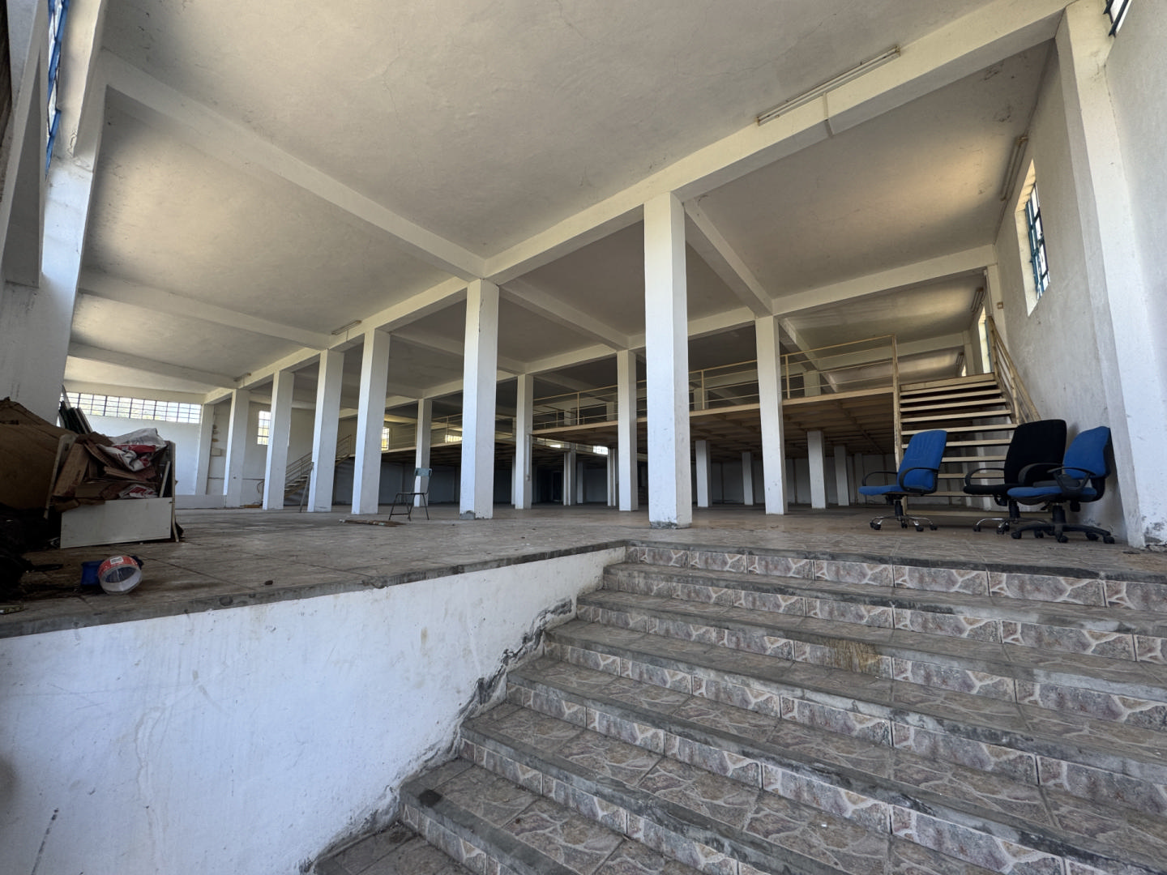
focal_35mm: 14
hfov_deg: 102.1
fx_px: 472
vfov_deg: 85.7
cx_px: 584
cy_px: 438
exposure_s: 1/99
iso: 64
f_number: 2.2
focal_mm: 2.22
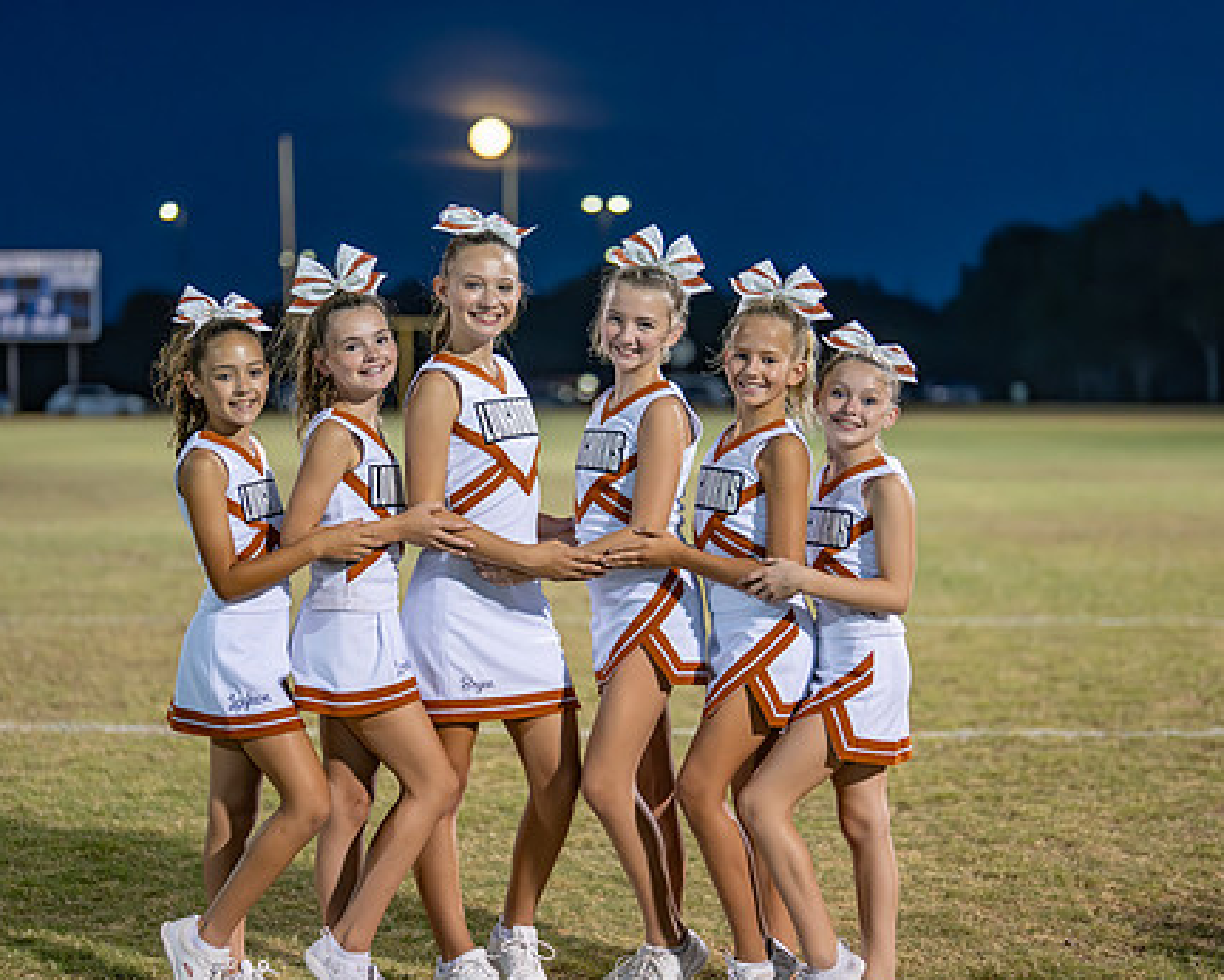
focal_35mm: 80
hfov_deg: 23.8
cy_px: 535
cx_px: 639
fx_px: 2899
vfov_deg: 19.2
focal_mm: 50
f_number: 1.2
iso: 2000
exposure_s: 1/1000
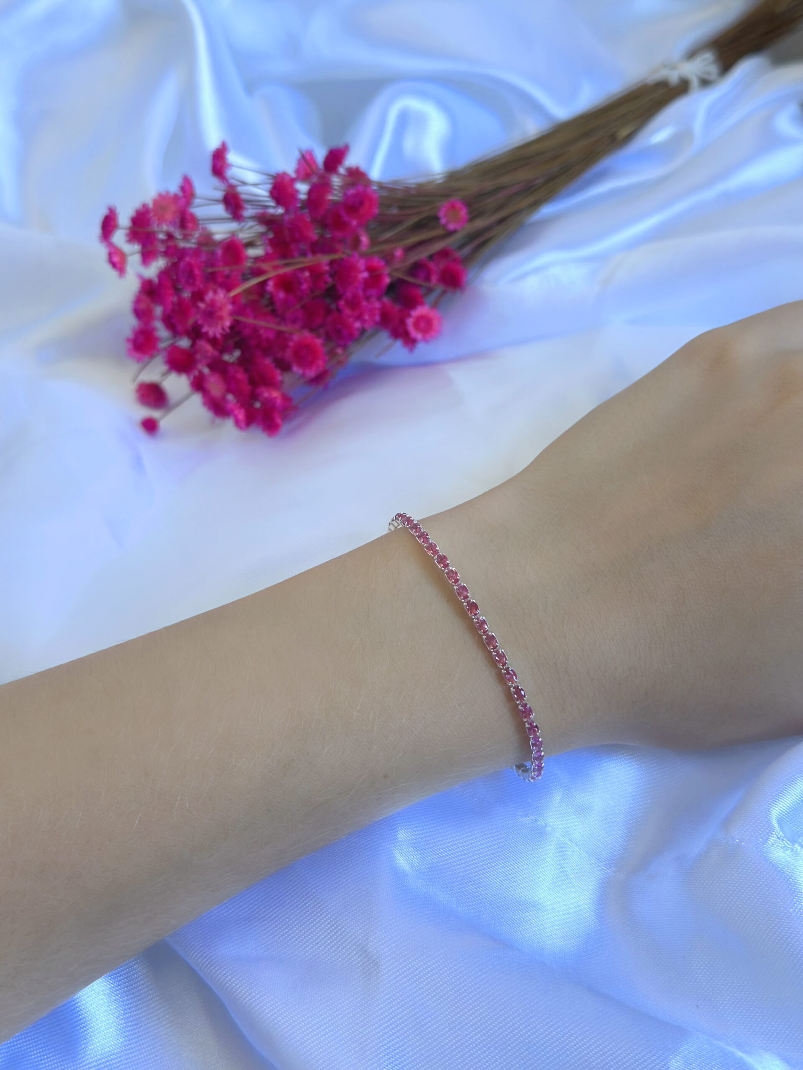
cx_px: 402
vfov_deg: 39.7
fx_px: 1485
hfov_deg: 30.3
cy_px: 535
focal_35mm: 48
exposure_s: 1/121
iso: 125
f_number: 1.78
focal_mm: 6.86
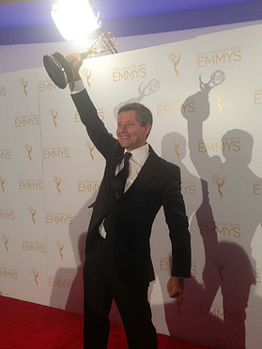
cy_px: 187
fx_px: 403
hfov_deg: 36.0
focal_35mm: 40
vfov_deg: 46.7
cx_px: 120
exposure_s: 1/20
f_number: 2.4
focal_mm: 4.13
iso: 50
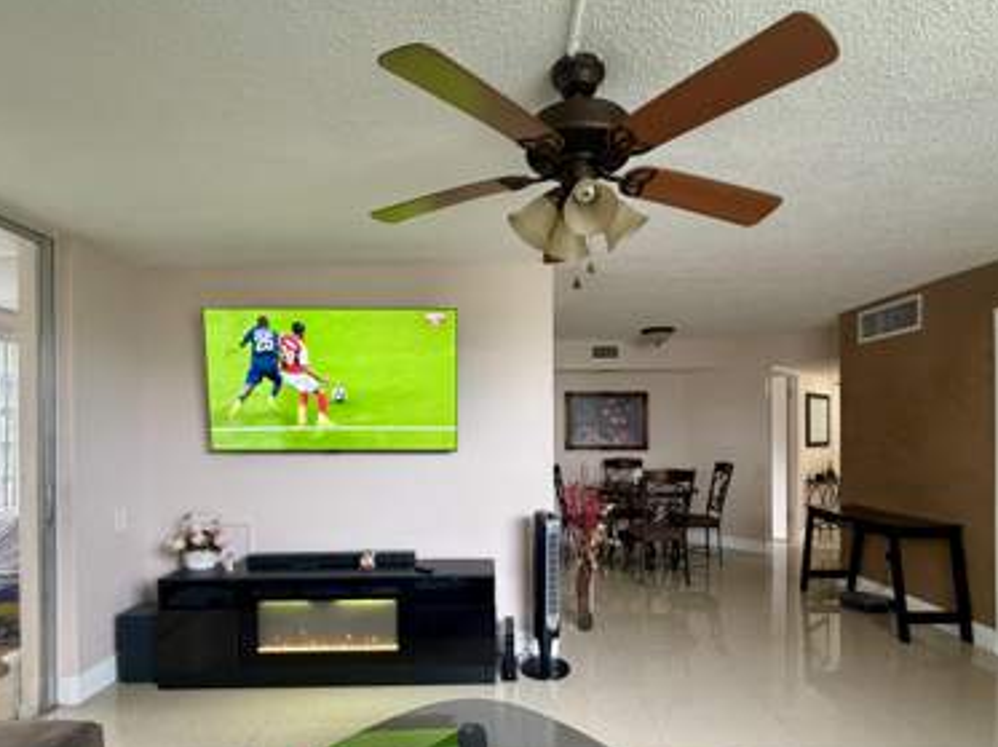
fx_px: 518
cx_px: 500
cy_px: 451
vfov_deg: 70.7
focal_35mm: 18
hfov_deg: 87.8
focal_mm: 2.22
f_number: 2.2
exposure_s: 1/77
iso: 320
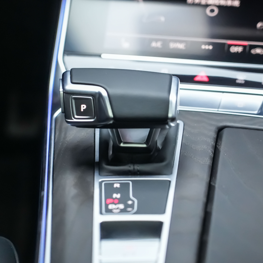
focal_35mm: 134
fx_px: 1152
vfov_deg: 13.0
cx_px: 126
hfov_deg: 13.0
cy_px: 132
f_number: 4
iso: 12800
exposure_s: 1/125
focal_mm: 105
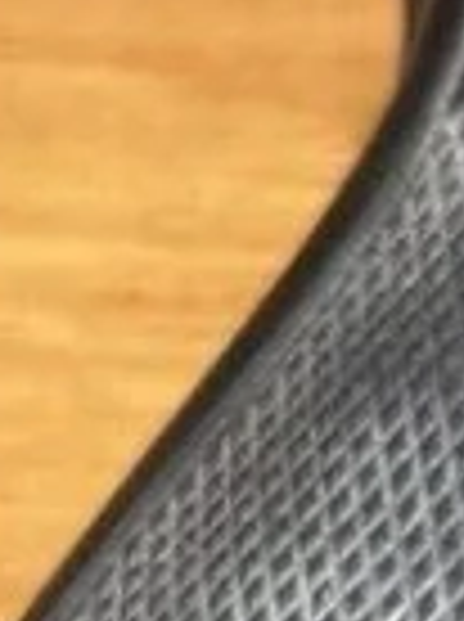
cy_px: 1138
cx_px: 671
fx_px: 5414
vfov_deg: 6.4
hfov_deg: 4.9
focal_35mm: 302
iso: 125
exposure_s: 1/60
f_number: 1.6
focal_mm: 5.96
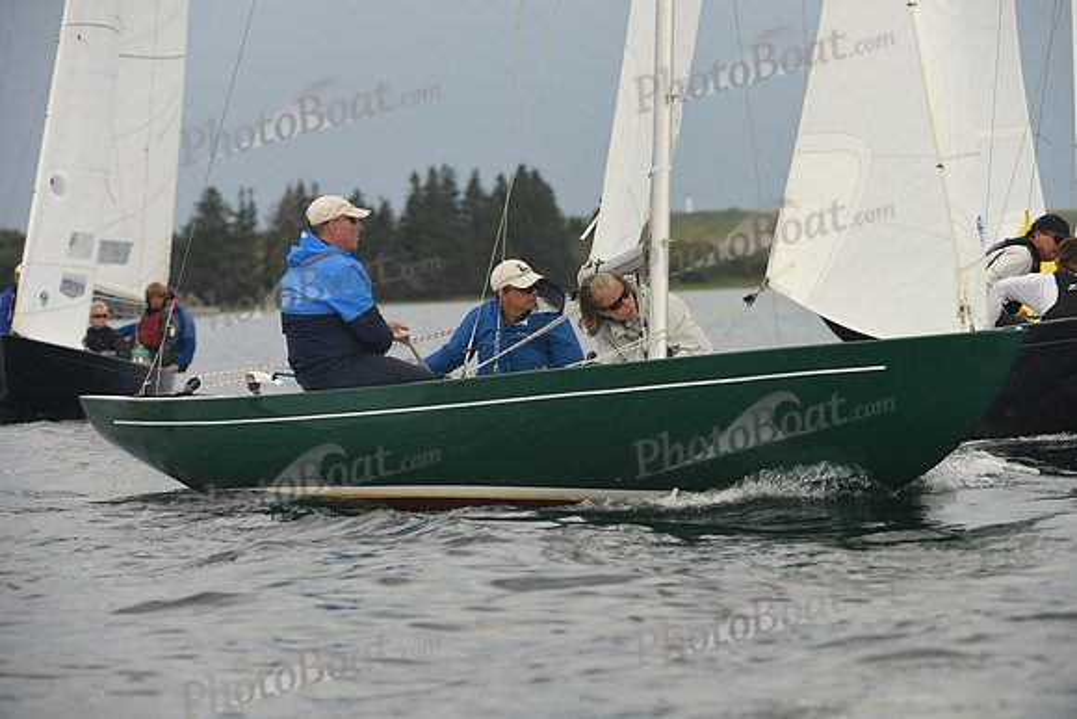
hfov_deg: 10.3
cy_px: 360
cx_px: 538
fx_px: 5984
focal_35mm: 200
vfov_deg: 6.9
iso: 400
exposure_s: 1/800
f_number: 5.6
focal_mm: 200
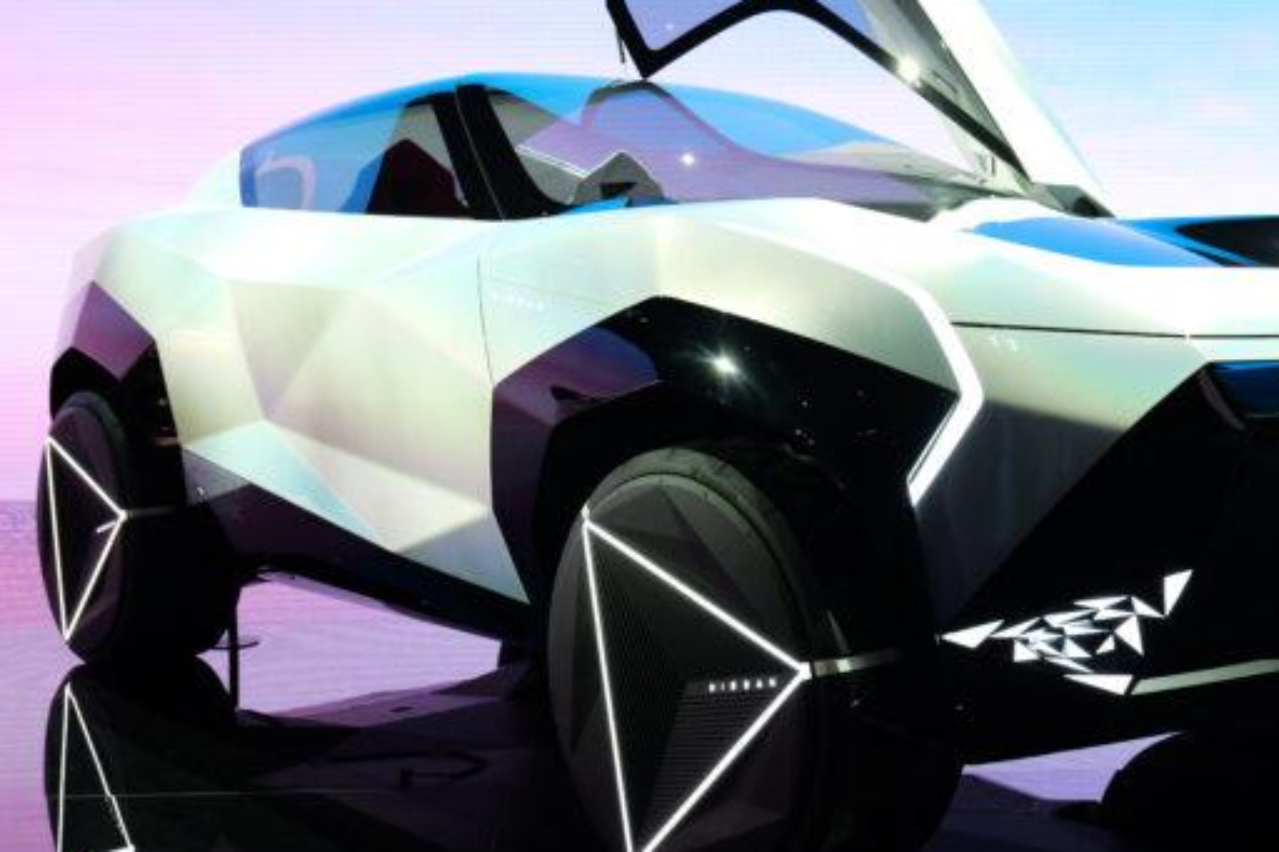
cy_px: 367
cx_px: 774
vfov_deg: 28.0
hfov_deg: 40.9
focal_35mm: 48
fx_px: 1705
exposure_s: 1/250
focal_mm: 32
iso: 2500
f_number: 6.3
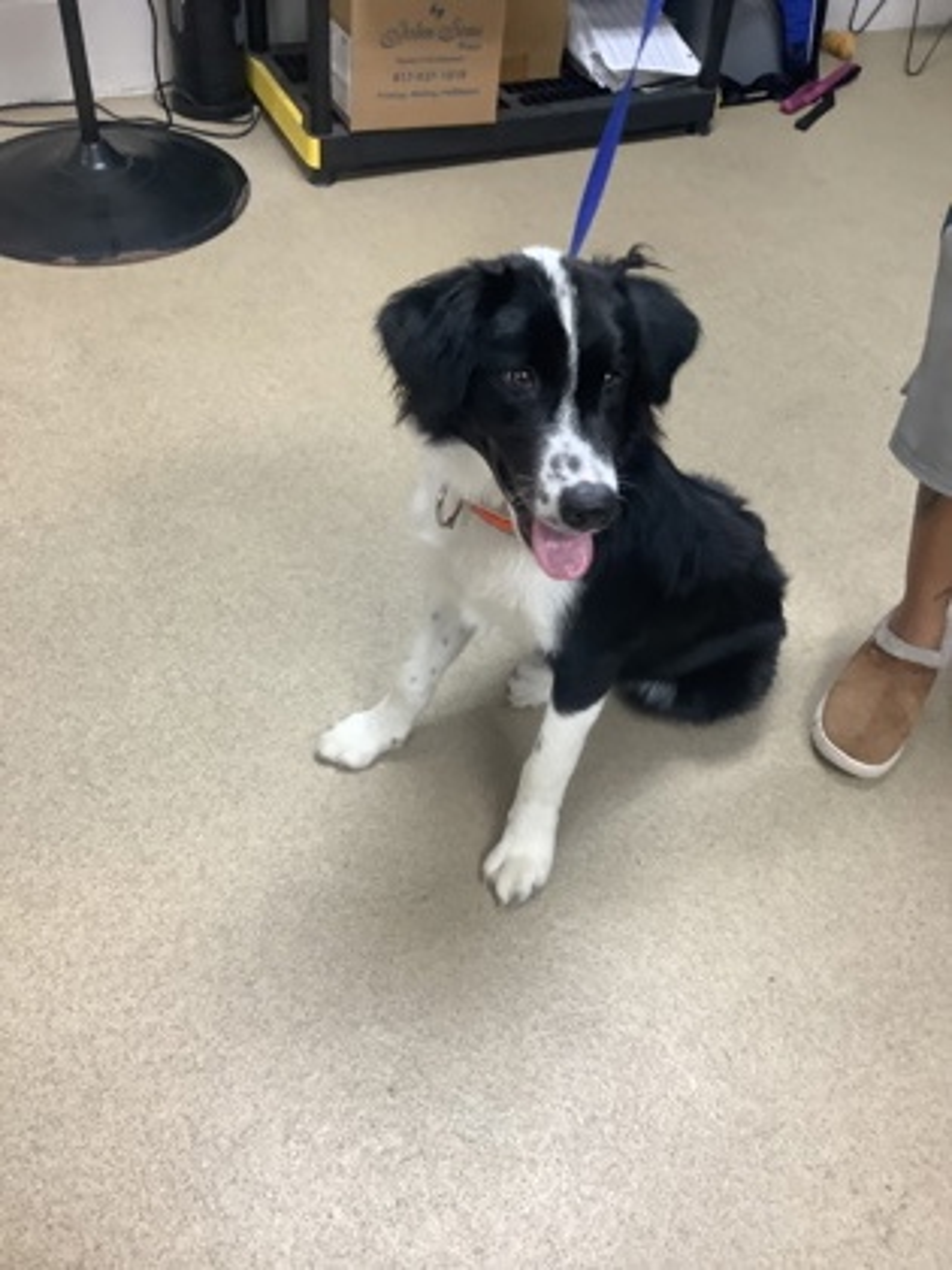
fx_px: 1137
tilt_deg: -46.7
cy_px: 635
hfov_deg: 45.4
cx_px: 476
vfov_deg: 58.4
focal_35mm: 31
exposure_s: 1/60
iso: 160
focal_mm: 3.3
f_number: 2.4
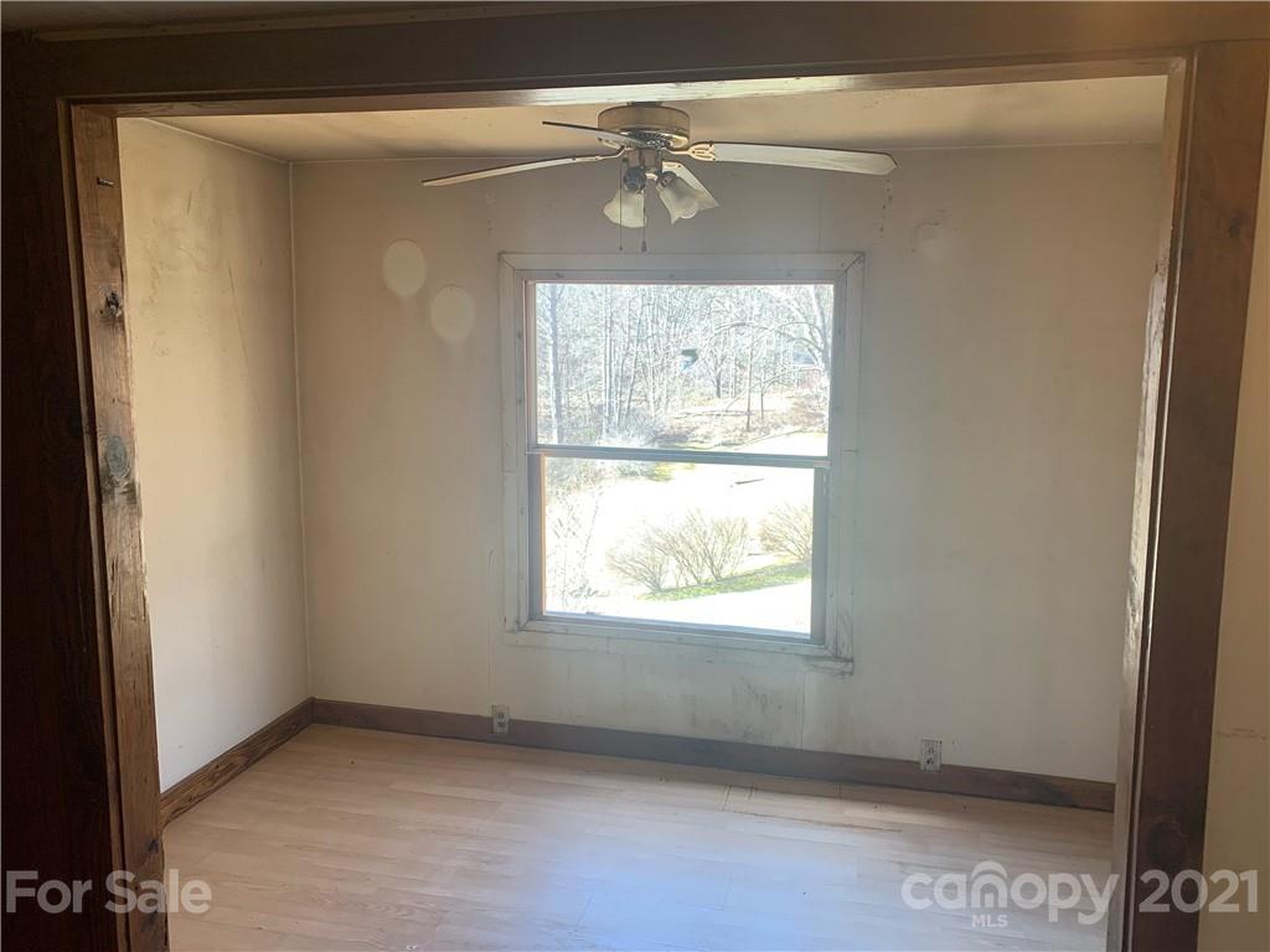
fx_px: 954
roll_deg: -1.1
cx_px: 635
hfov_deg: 67.3
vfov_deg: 53.1
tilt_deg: -8.1
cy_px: 476
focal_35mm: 26
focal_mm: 4.25
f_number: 1.8
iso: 64
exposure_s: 1/120
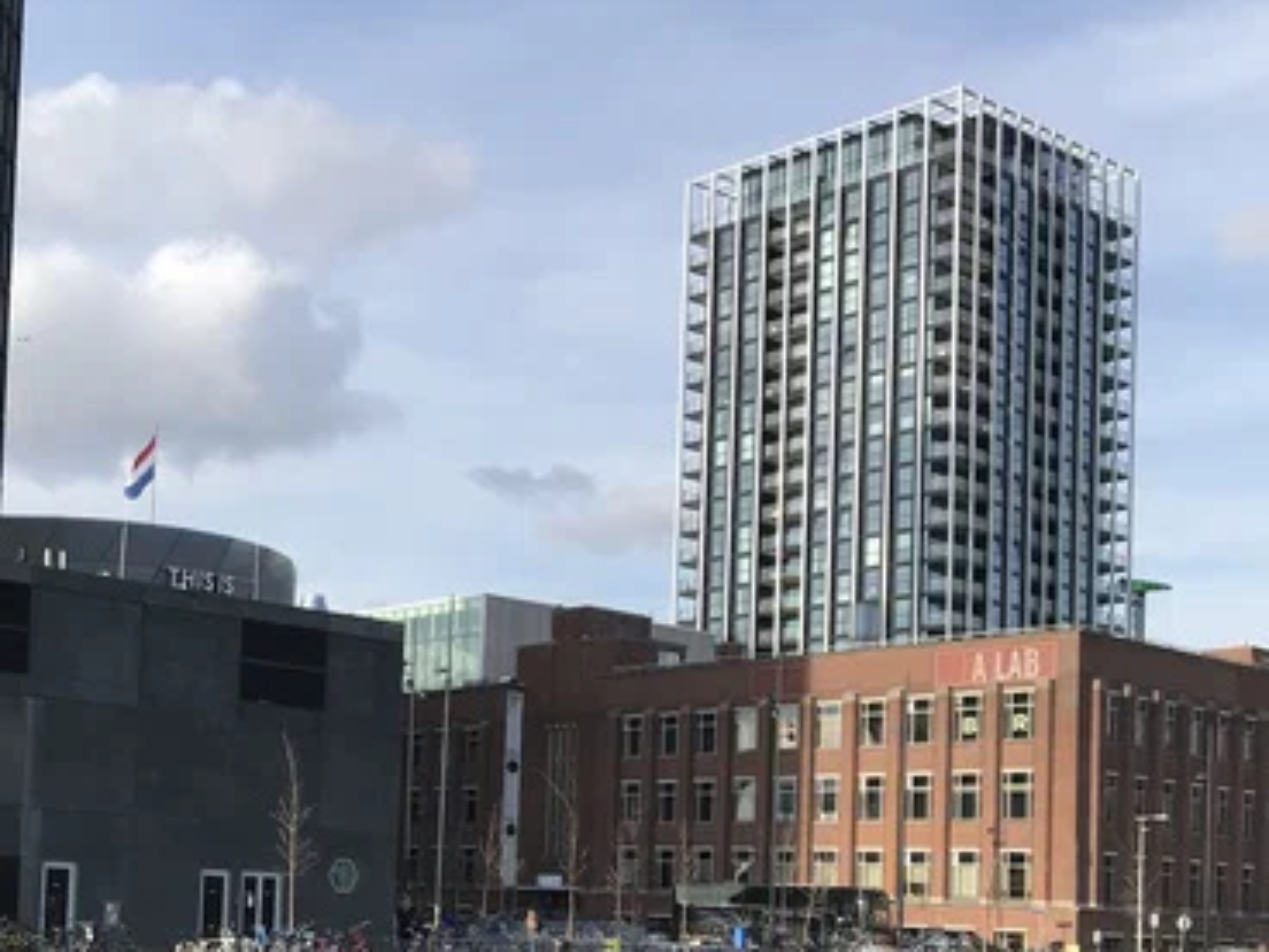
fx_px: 1870
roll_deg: -2.1
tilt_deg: +3.2
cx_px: 245
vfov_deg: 27.7
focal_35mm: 51
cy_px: 830
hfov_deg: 36.2
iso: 20
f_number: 1.8
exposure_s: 1/1294
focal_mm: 3.99
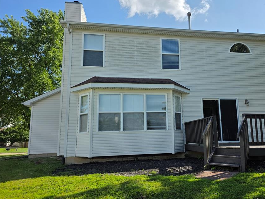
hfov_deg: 62.9
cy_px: 100
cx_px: 159
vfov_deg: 49.8
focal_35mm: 28
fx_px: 214
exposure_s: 1/5447
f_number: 1.7
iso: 80
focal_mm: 6.3
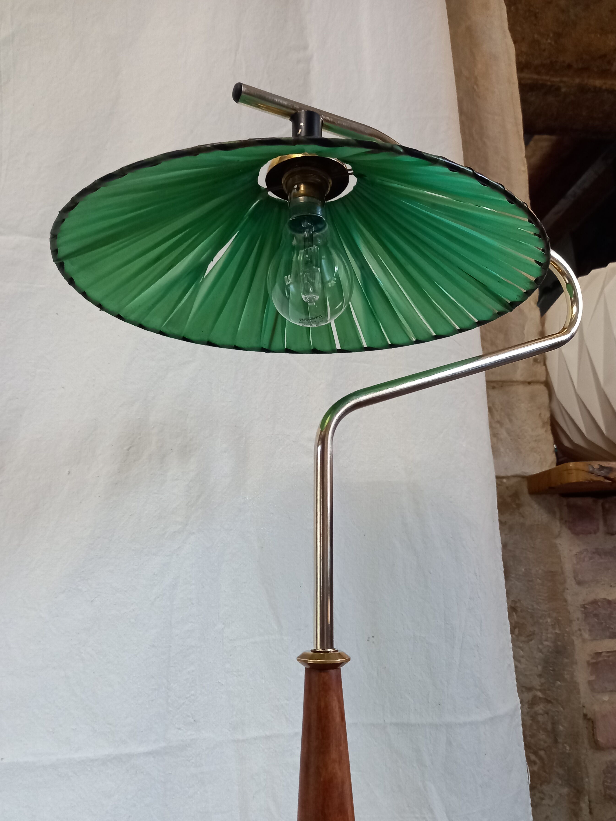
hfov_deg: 49.7
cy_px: 456
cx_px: 326
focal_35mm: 28
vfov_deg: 63.3
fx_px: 664
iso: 320
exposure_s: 1/25
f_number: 2
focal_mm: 4.6
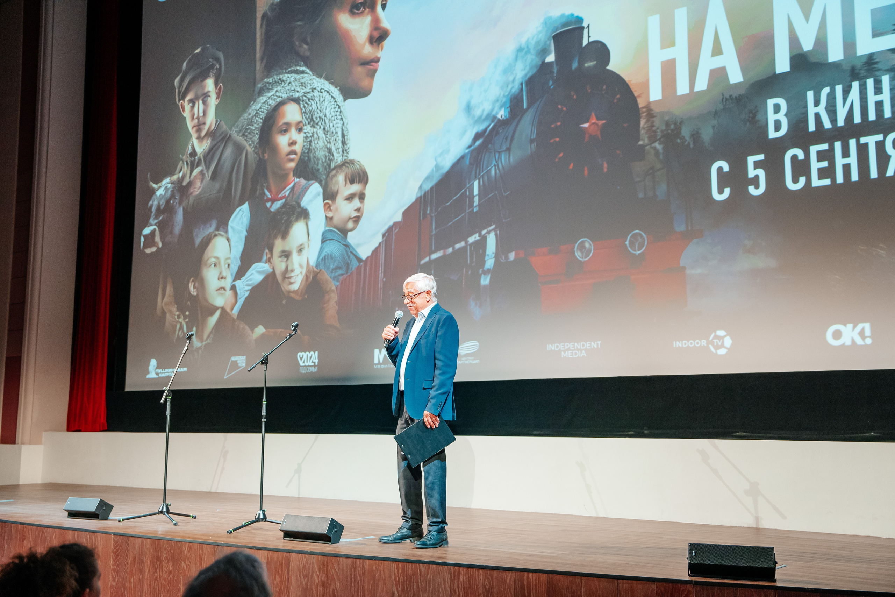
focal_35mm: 40
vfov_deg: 33.4
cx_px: 448
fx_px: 994
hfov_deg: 48.5
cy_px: 298
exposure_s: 1/160
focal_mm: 40
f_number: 2.8
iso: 1600
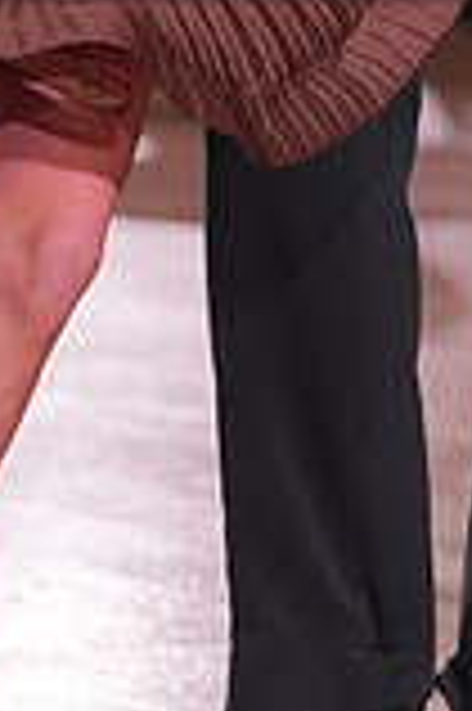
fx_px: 7391
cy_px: -144
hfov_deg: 3.7
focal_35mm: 375
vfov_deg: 5.5
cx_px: -43
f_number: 4
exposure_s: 1/400
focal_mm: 102
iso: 1000
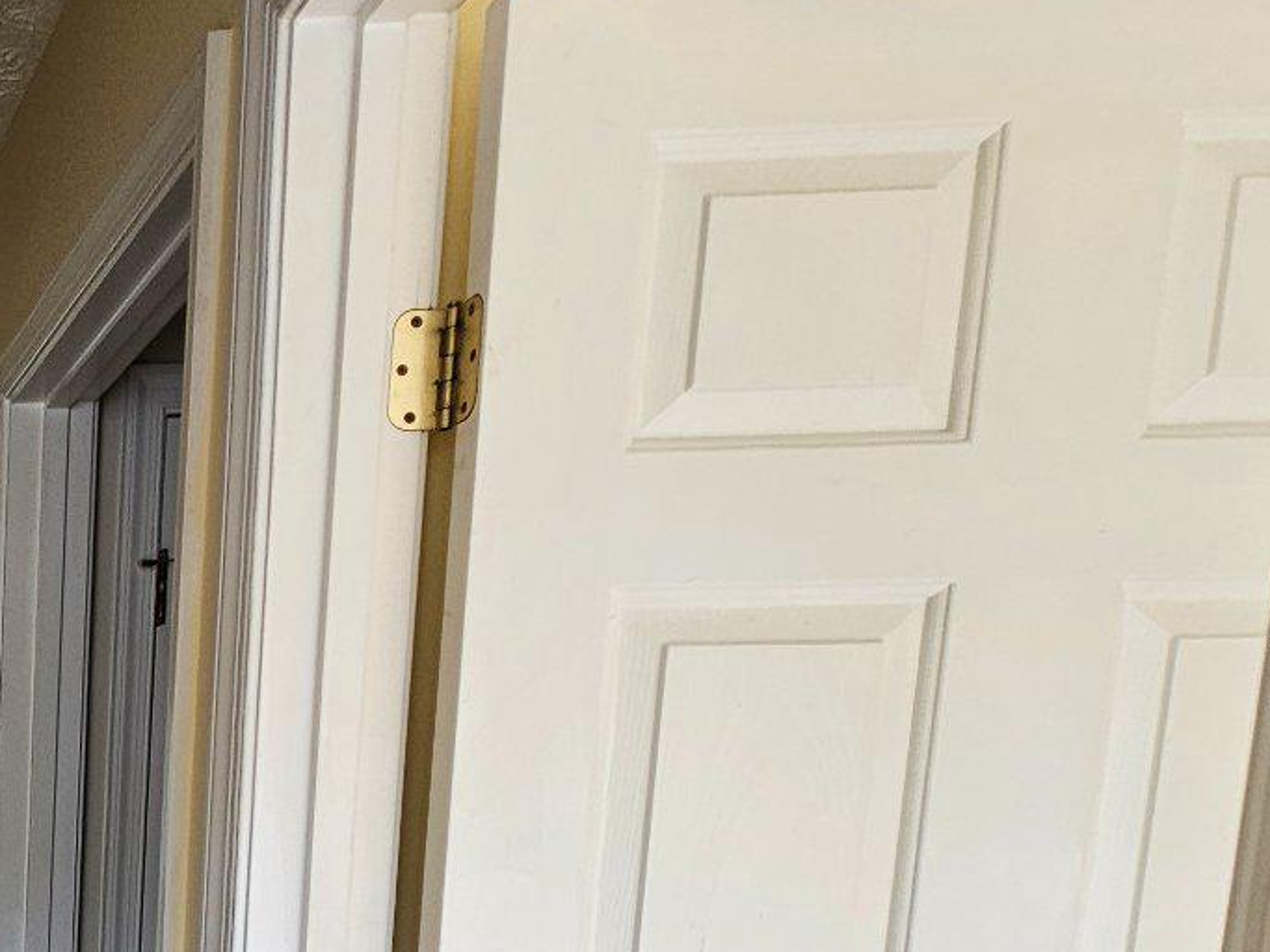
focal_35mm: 39
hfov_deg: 33.4
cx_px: -418
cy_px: 1082
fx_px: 1431
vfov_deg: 31.9
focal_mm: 2.2
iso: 64
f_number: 2.2
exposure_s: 1/77.4
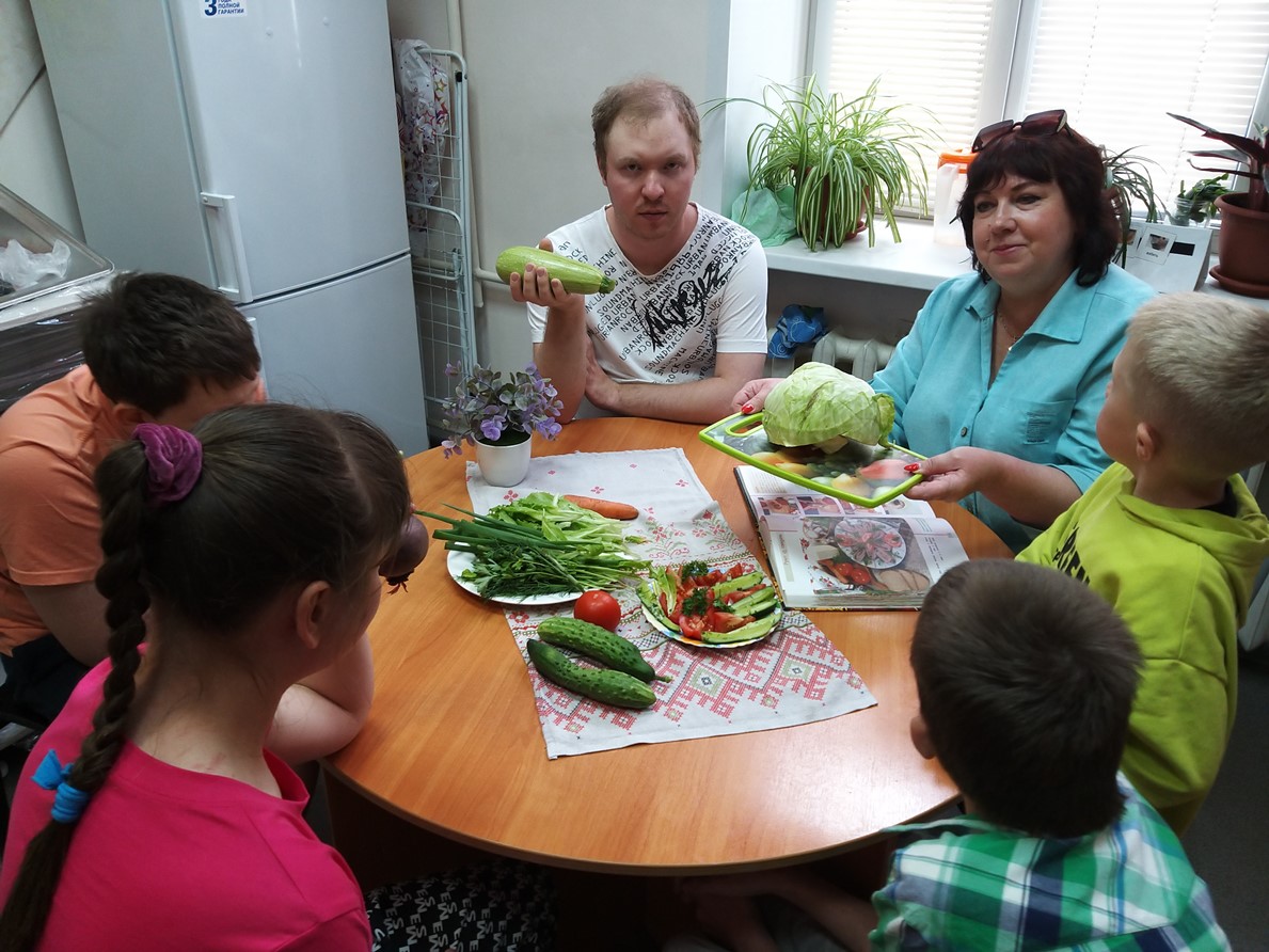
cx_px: 634
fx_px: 990
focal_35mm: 27
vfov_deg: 51.4
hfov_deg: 65.3
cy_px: 476
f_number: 1.7
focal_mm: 3.93
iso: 80
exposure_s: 1/50
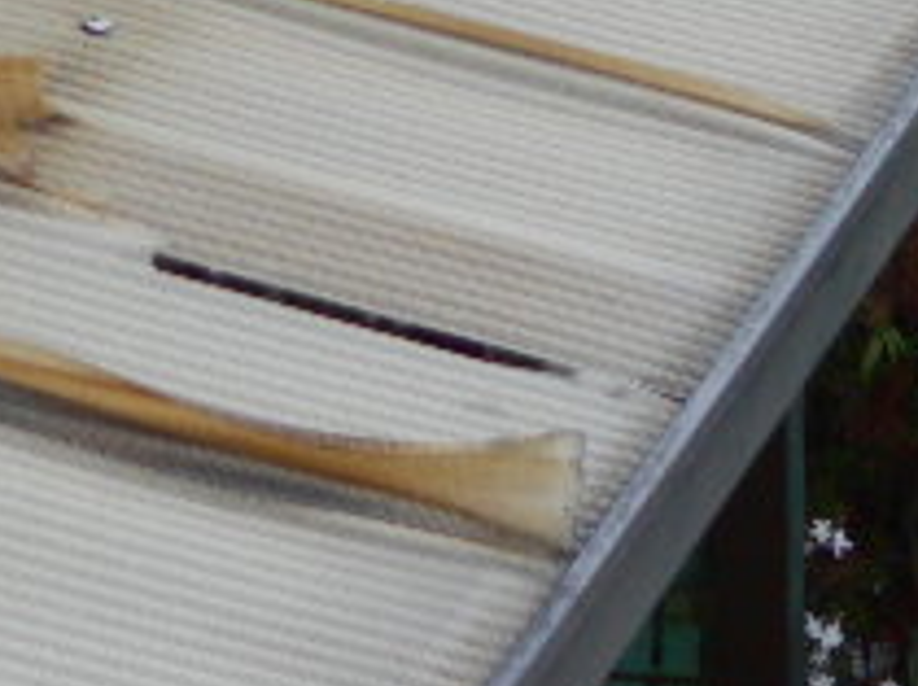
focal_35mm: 397
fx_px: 10516
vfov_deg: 3.7
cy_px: -232
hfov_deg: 5.0
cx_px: 175
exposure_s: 1/125
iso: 280
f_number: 6.5
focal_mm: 23
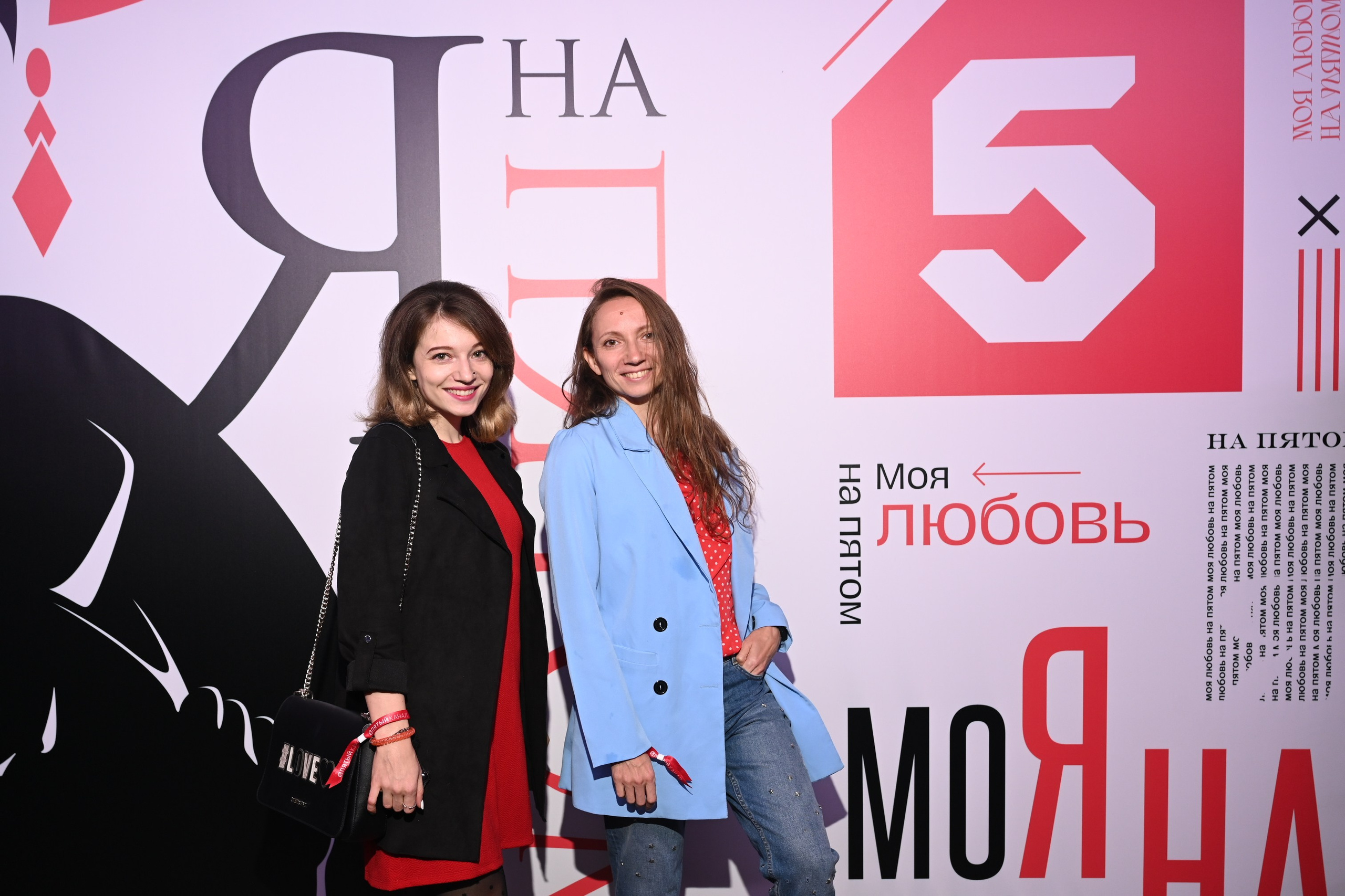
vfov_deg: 38.9
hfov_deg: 55.8
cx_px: 672
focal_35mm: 34
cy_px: 448
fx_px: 1270
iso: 640
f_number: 5
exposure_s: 1/125
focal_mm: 34
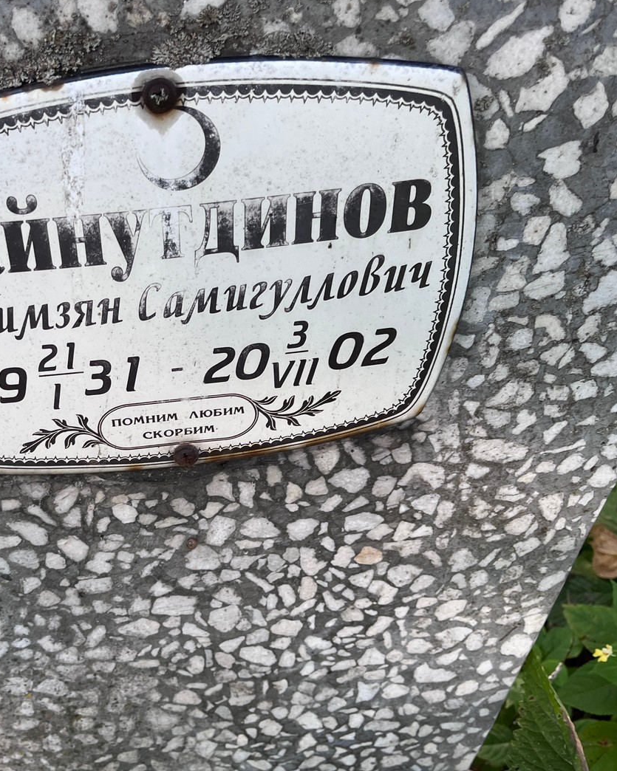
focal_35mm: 35
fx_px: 799
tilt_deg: -36.3
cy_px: 378
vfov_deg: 51.5
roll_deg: -1.4
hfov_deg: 40.9
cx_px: 146
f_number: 1.6
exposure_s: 1/121
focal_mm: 5.1
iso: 80
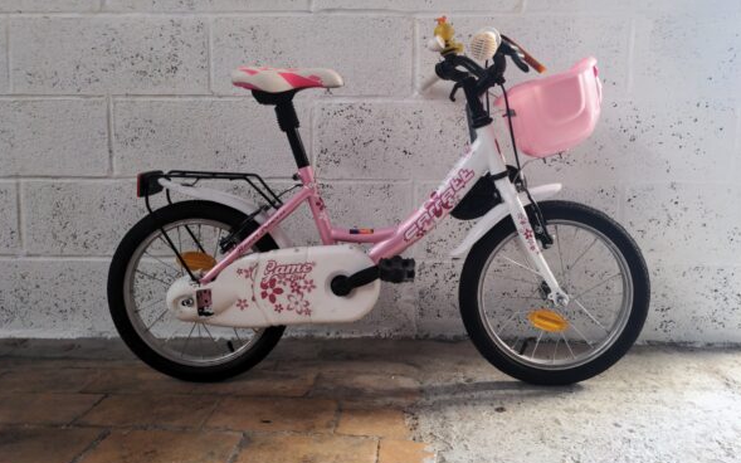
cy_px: 200
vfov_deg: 45.9
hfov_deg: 68.4
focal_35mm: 27
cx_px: 369
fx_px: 545
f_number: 1.73
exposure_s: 1/33
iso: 72
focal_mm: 4.38
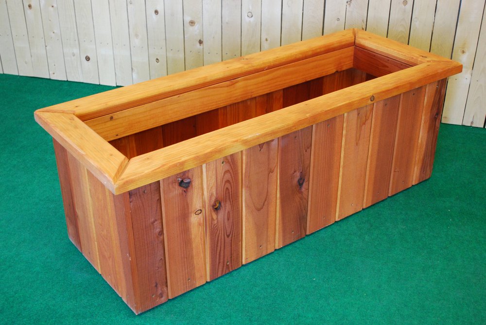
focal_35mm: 48
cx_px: 243
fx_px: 649
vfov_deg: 28.1
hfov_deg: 41.1
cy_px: 162
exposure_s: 1/30
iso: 800
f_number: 4.8
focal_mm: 32
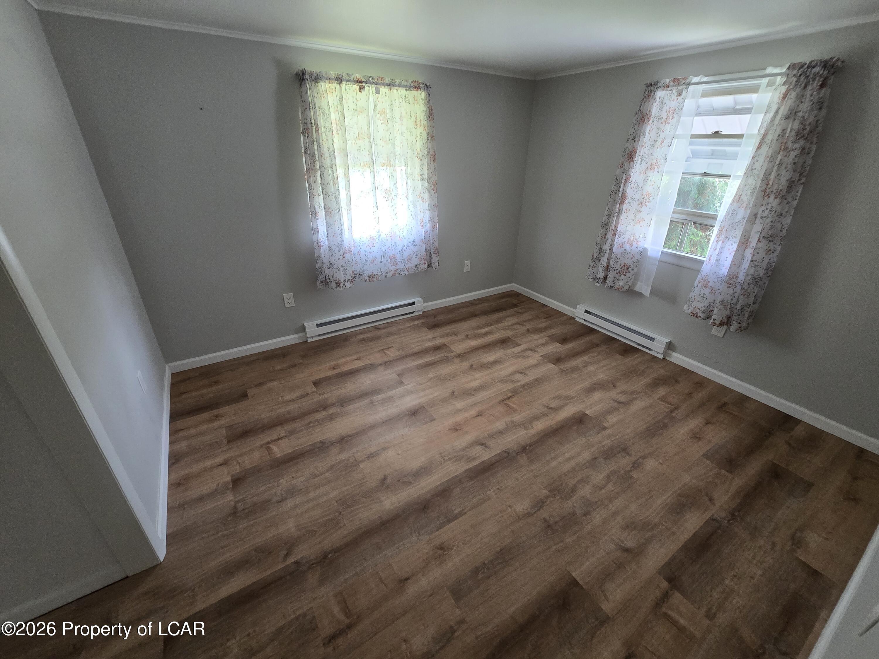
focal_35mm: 13
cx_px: 440
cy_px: 330
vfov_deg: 89.9
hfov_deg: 106.2
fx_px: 330
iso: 400
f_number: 2.2
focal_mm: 2.2
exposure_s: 1/60
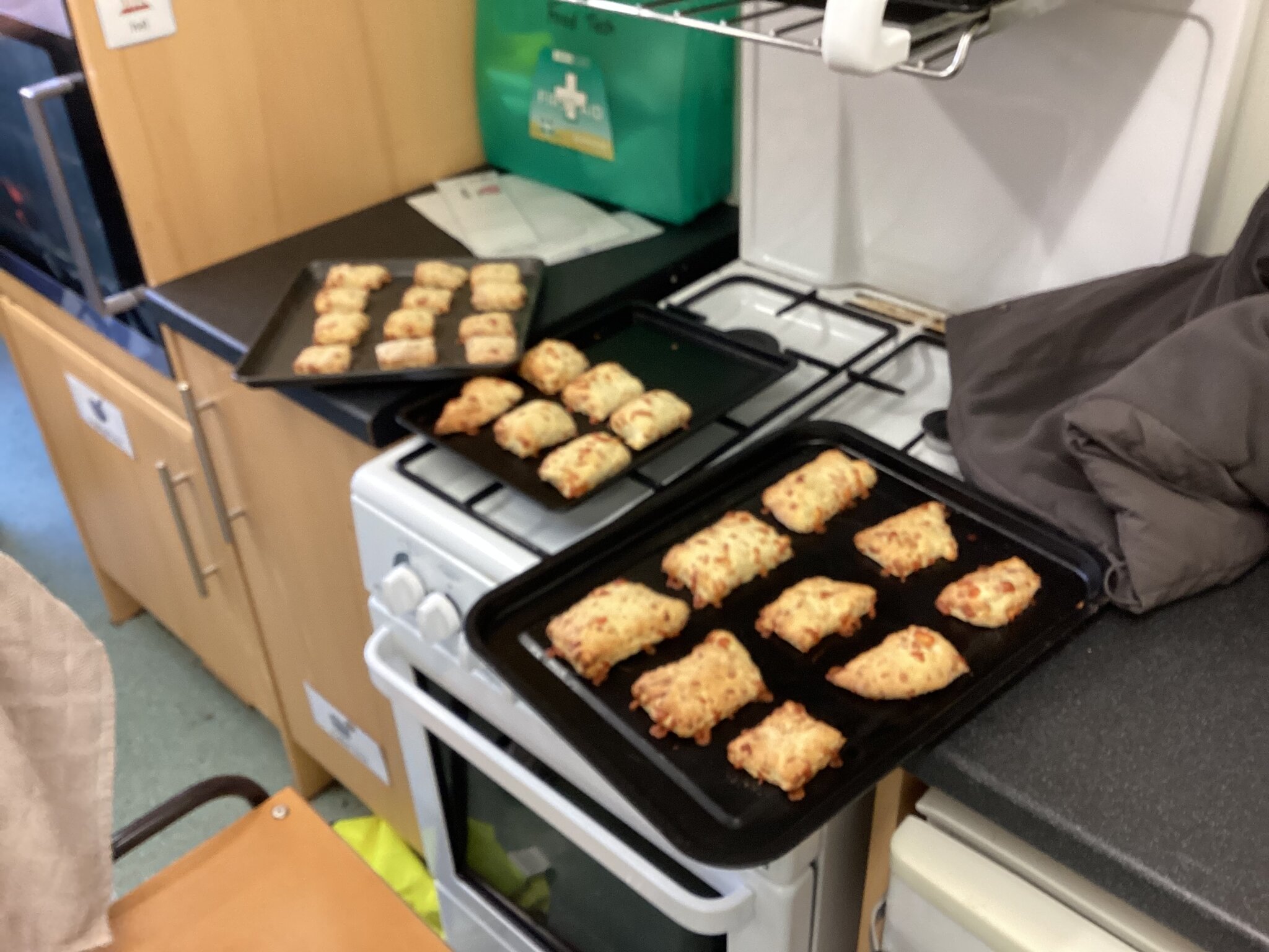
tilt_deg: -35.4
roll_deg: +4.2
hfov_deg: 58.4
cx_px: 634
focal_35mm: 31
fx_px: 1136
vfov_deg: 45.4
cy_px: 476
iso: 125
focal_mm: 3.3
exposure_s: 1/50
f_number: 2.4
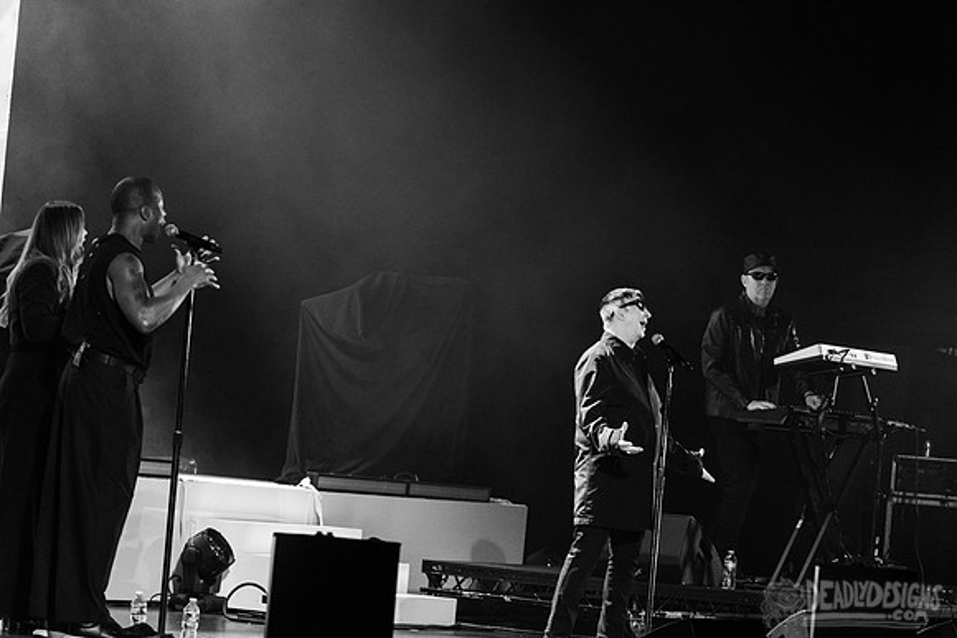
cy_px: 298
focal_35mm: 163
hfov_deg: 12.6
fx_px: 4321
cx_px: 493
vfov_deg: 8.5
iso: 4000
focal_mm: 150
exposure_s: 1/160
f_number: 5
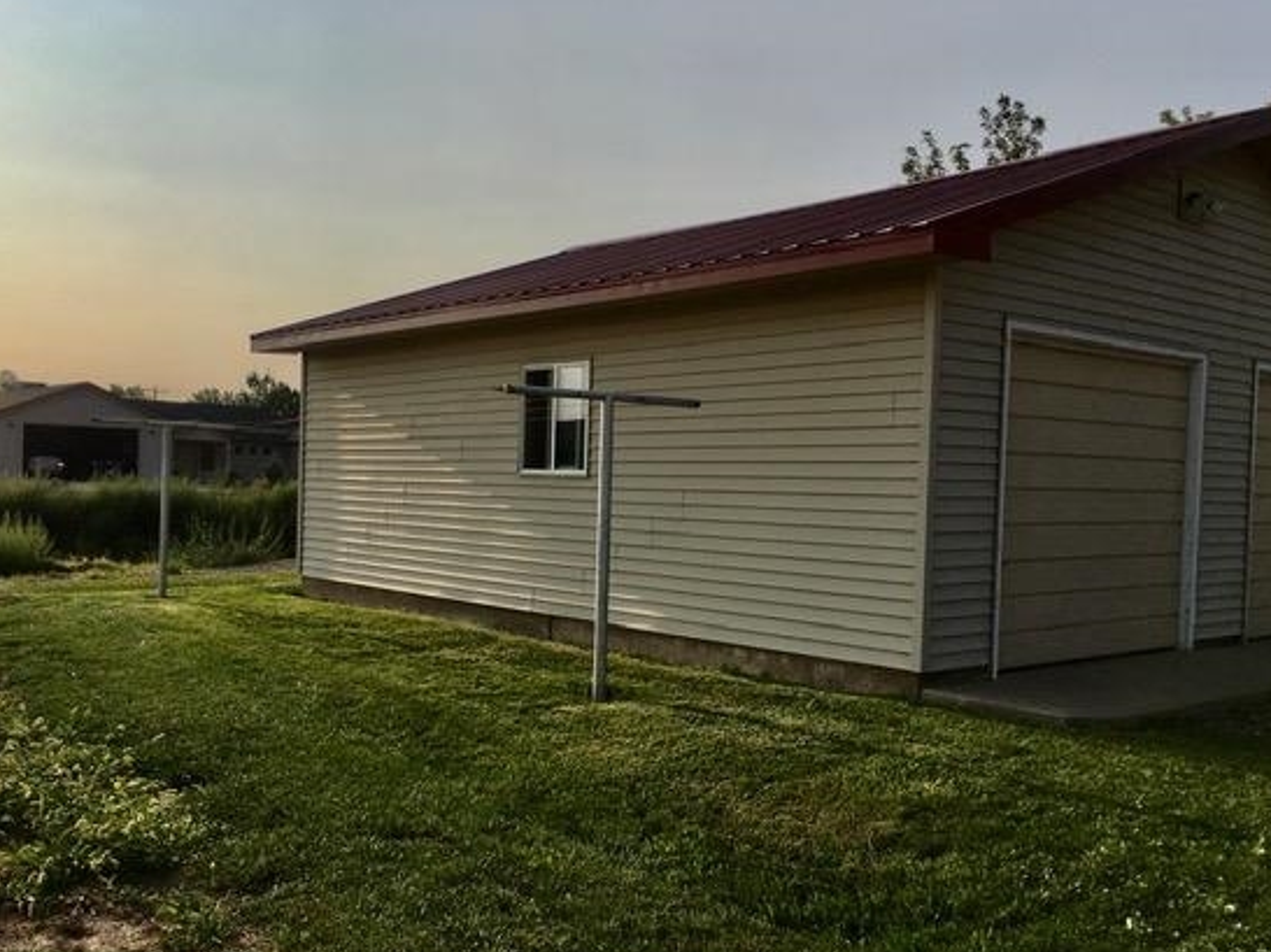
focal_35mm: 34
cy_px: 533
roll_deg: -2.4
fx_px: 1248
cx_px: 626
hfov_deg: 54.0
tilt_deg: -1.1
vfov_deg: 41.7
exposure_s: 1/2747
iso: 25
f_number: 2.2
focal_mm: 4.15
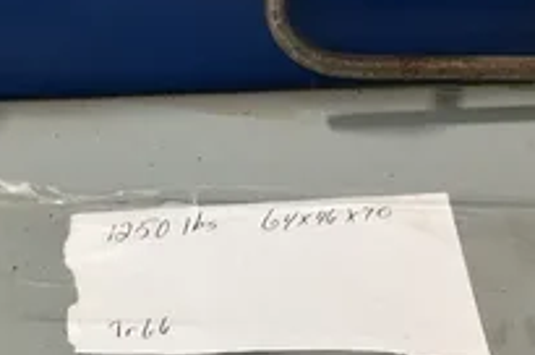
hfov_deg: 31.7
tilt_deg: -60.3
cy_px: 313
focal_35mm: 63
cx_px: 175
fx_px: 935
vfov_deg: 21.1
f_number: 2.4
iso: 100
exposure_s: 1/30
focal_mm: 3.3
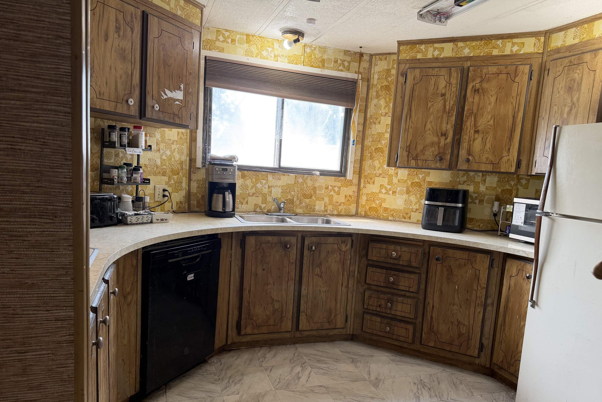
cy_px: 224
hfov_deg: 71.5
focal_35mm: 25
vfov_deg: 51.2
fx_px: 418
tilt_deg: -8.7
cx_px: 301
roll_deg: -3.7
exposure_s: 1/120
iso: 160
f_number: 1.78
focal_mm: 6.76
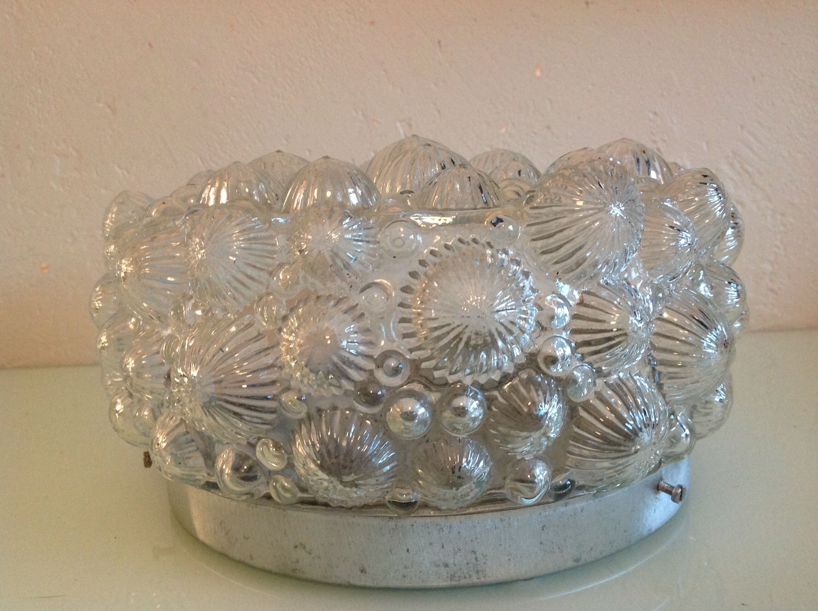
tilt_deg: -9.2
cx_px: 409
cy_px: 306
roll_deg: +1.9
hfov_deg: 52.7
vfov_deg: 40.6
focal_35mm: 35
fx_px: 826
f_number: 2.4
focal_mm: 4.28
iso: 250
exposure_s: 1/17
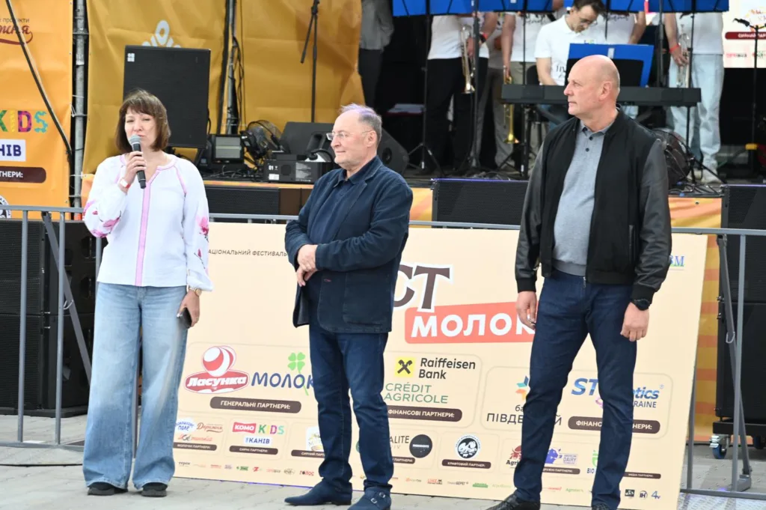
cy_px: 255
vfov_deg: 11.4
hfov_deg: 17.1
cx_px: 383
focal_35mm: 120
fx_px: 2551
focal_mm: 120
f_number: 4
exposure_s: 1/250
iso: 450
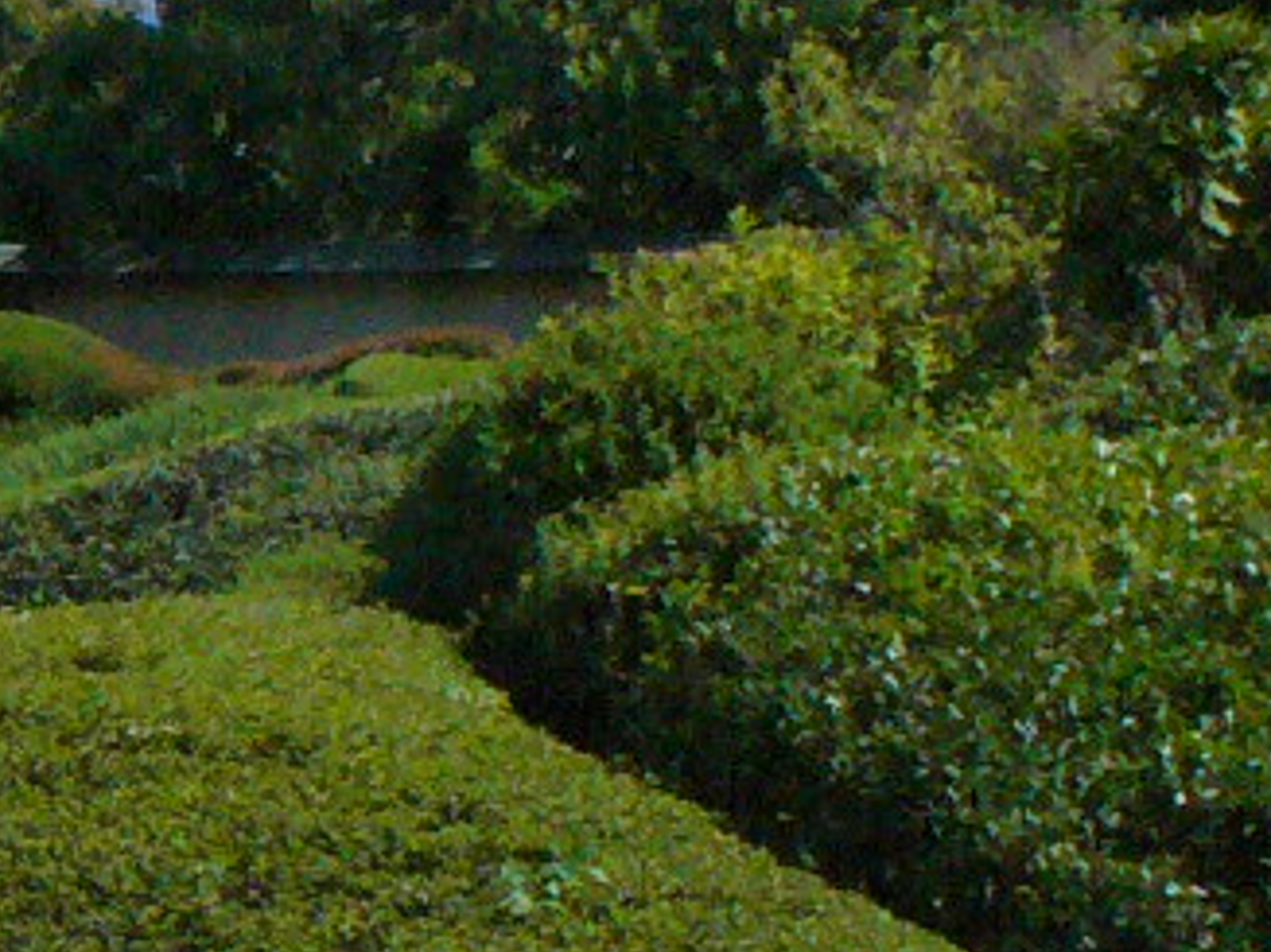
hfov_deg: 10.4
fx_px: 6643
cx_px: -816
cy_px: 657
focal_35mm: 181
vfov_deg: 8.2
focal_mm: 6.1
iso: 400
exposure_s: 1/1300
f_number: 5.6
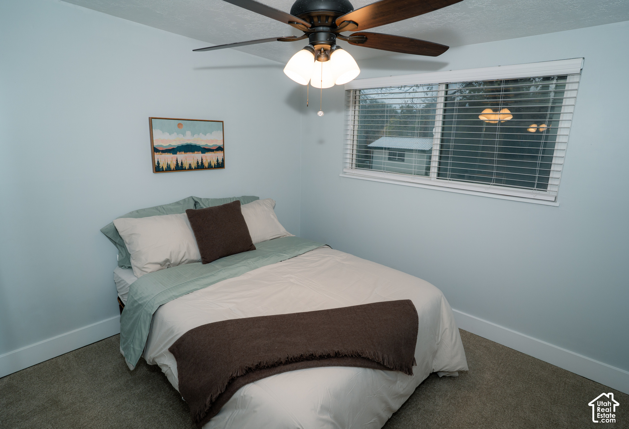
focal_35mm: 19
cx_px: 322
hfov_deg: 87.8
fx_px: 327
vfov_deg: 66.6
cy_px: 214
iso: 250
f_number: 4
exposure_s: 1/250
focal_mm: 18
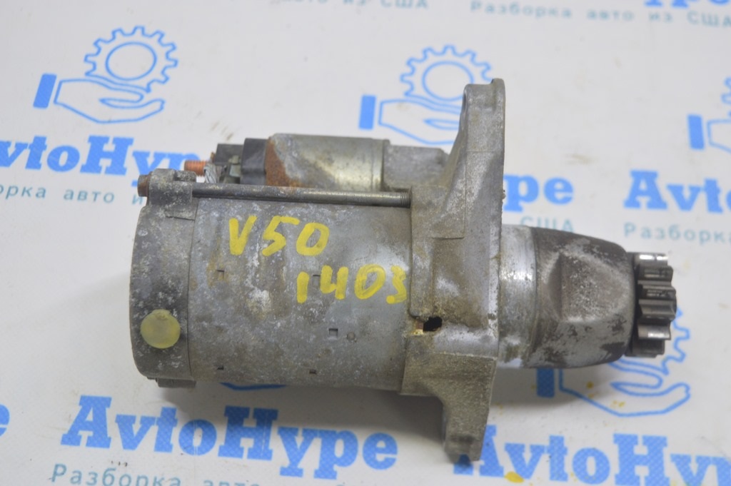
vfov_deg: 25.7
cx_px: 366
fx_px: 1065
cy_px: 243
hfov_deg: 37.9
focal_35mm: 52
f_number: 5.6
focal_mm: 35
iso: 400
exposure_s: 1/20
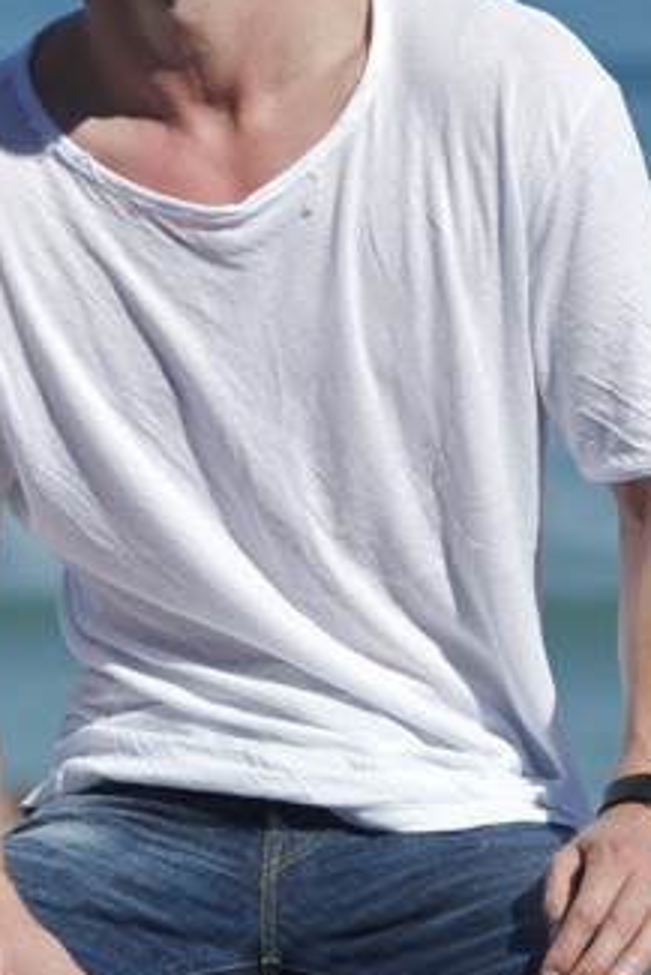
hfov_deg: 3.8
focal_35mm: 360
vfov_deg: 5.7
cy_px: 408
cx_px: 234
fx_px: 9754
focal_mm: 195
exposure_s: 1/400
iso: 200
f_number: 9
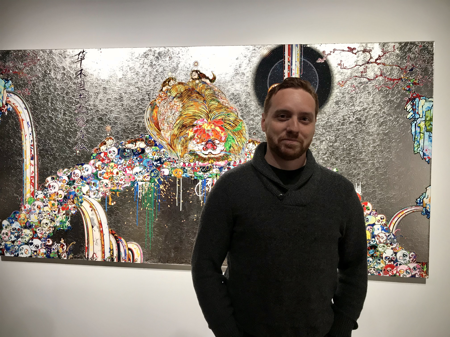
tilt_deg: -0.6
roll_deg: -1.0
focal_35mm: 28
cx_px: 225
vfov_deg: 49.7
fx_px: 364
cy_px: 168
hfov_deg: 63.4
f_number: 1.8
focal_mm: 3.99
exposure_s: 1/25
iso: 32
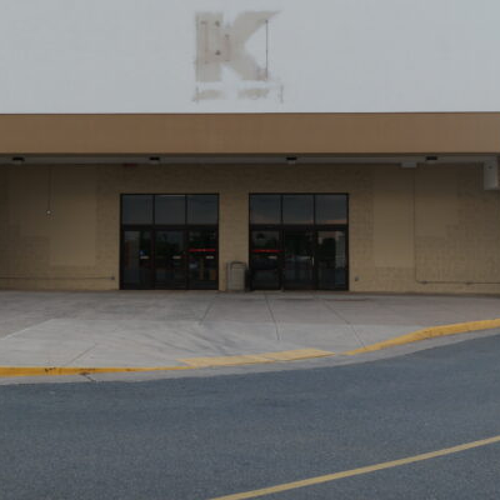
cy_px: 200
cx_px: 215
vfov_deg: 34.6
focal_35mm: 49
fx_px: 801
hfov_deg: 34.6
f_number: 4
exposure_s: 1/125
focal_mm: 20
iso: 100
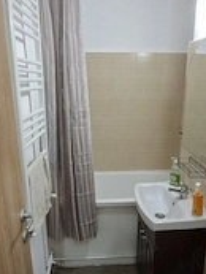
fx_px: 238
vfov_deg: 59.8
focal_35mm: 30
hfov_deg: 46.8
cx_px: 114
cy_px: 152
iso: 160
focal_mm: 1.74
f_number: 2.2
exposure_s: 1/40
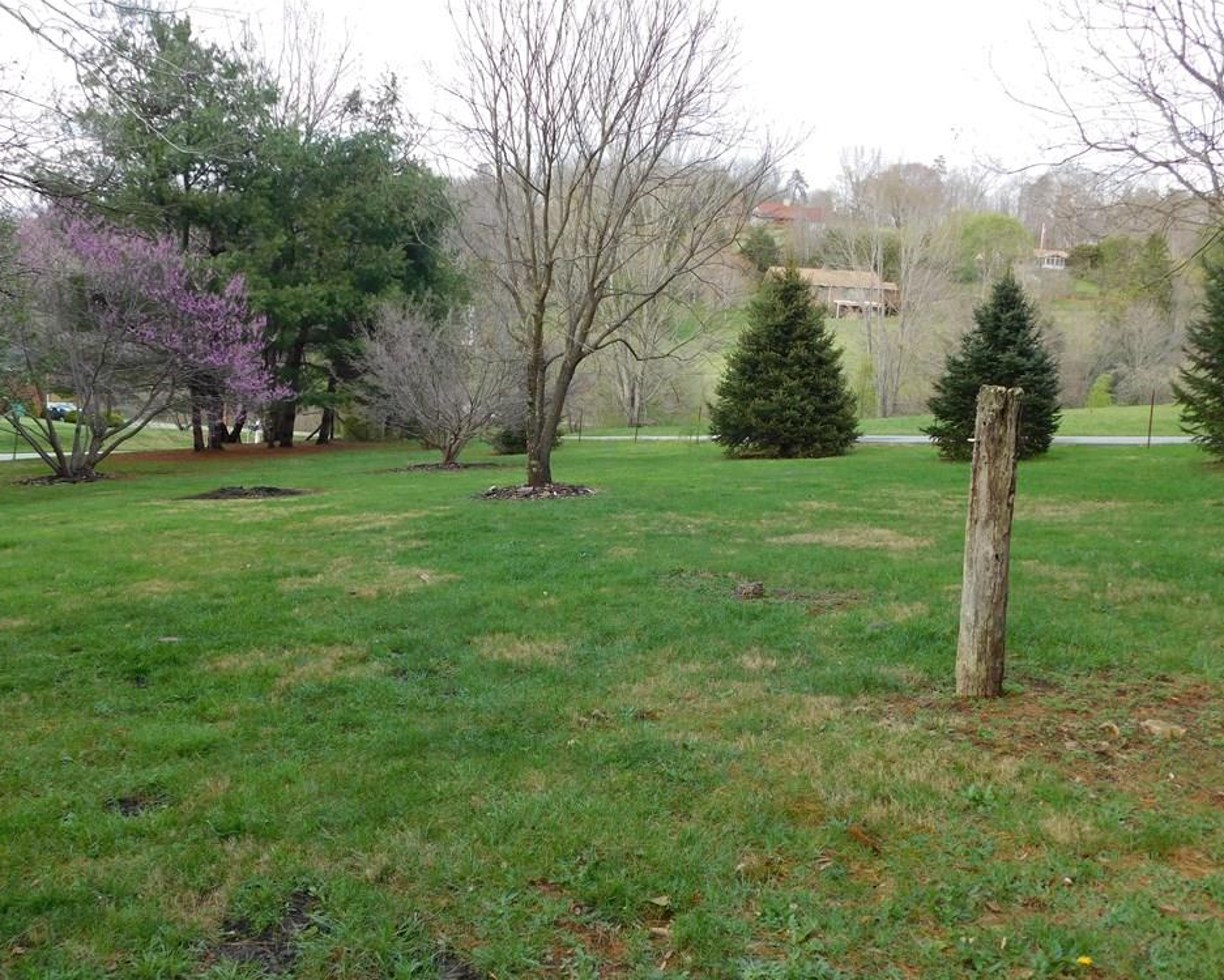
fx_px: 1159
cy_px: 499
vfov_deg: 45.8
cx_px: 575
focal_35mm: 32
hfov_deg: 55.6
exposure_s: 1/125
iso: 125
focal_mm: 5.3
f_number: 3.2
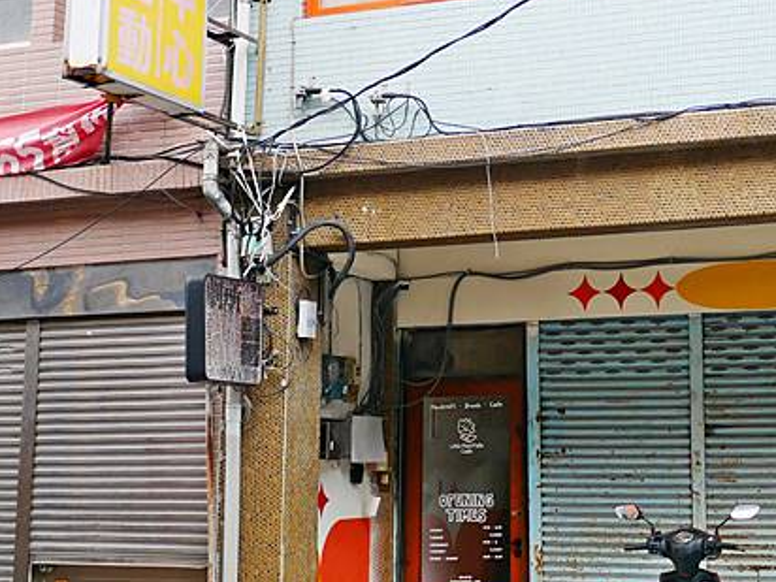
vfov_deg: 21.3
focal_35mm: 68
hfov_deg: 27.9
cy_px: 105
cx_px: 635
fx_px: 1524
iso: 200
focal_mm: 14
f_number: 2.5
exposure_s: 1/200
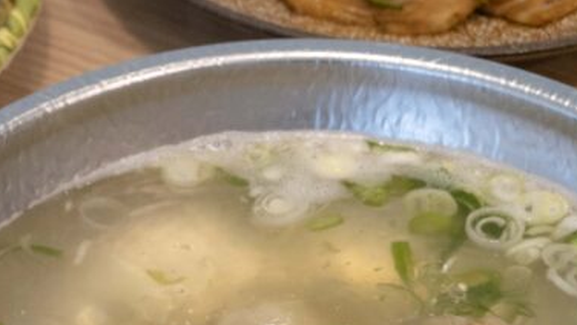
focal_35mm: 154
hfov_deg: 13.9
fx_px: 2357
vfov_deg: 7.9
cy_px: 202
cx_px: 107
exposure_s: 1/160
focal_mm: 54
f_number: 5.6
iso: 1600
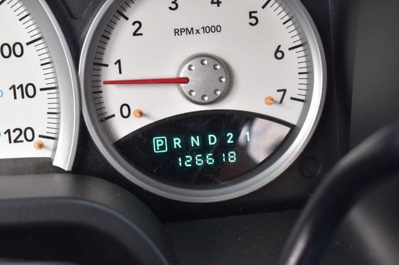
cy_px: 132
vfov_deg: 16.5
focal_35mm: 82
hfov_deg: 24.6
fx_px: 914
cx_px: 200
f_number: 7.1
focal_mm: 55
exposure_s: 1/25
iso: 400
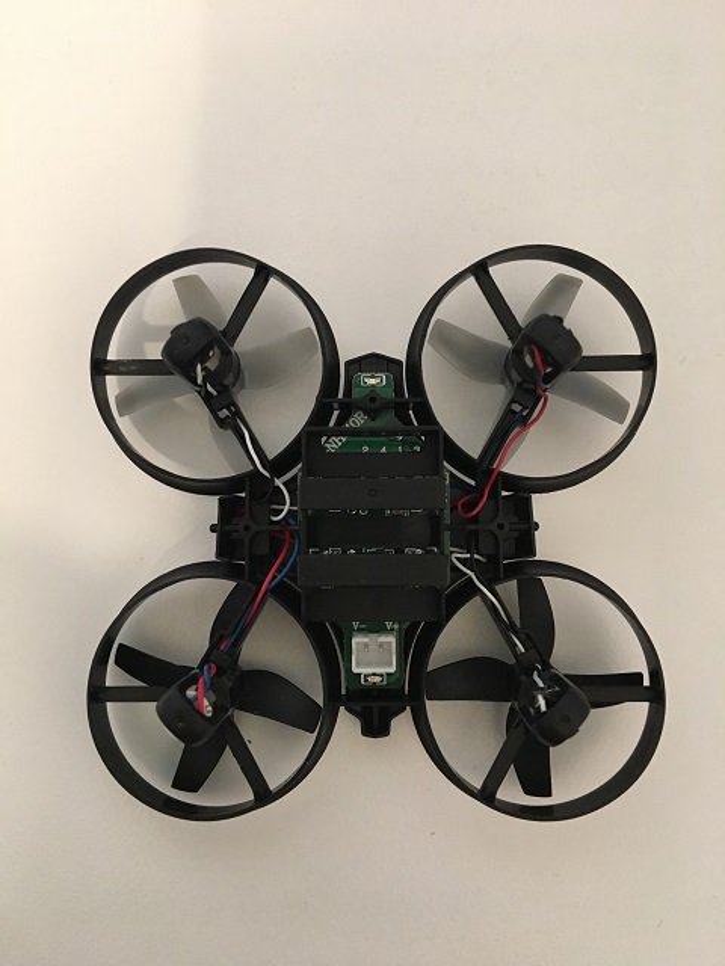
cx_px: 362
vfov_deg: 61.7
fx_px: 810
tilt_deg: -84.6
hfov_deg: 48.2
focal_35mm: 29
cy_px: 483
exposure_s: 1/24
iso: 200
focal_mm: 4.15
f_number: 2.2
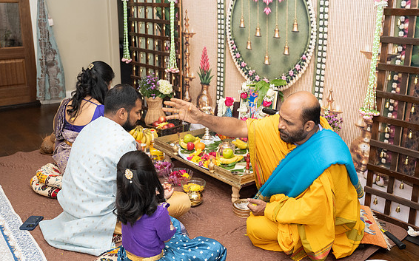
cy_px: 133
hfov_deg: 50.4
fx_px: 445
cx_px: 214
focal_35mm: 39
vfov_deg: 32.7
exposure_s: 1/160
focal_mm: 34.5
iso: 1000
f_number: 3.2
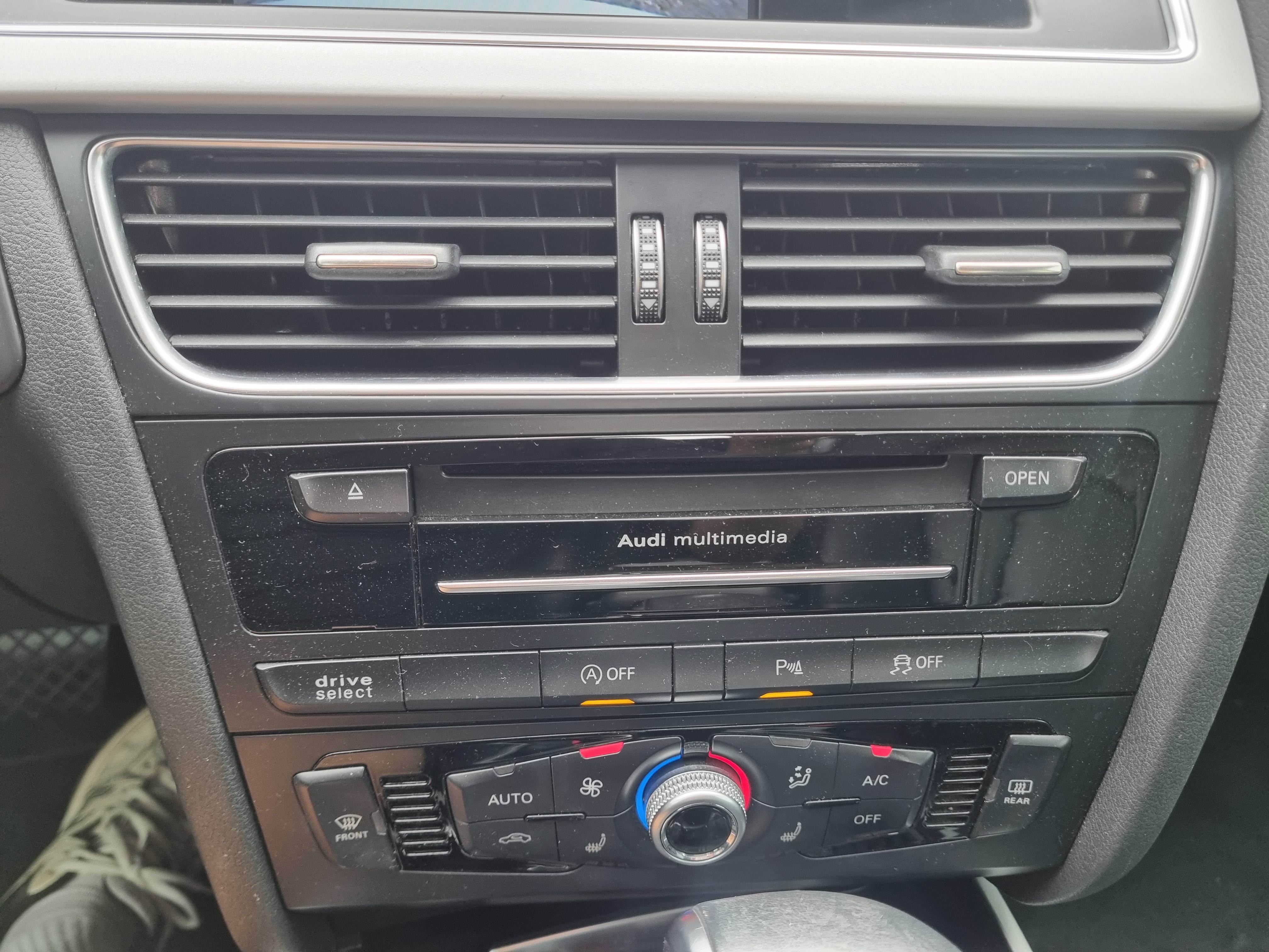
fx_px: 953
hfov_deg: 67.3
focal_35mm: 26
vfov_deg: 53.1
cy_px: 476
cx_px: 634
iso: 250
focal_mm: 5.4
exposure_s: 1/120
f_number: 1.8
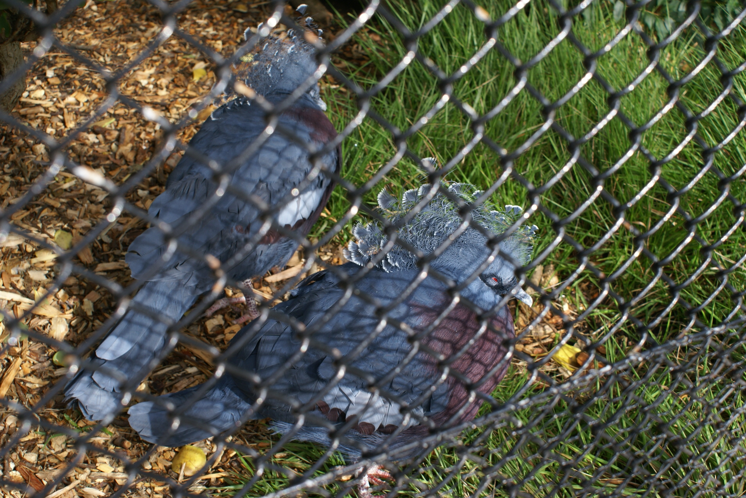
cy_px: 249
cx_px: 373
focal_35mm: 45
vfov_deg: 29.9
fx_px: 932
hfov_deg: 43.6
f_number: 7.1
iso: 100
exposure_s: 1/80
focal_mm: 30
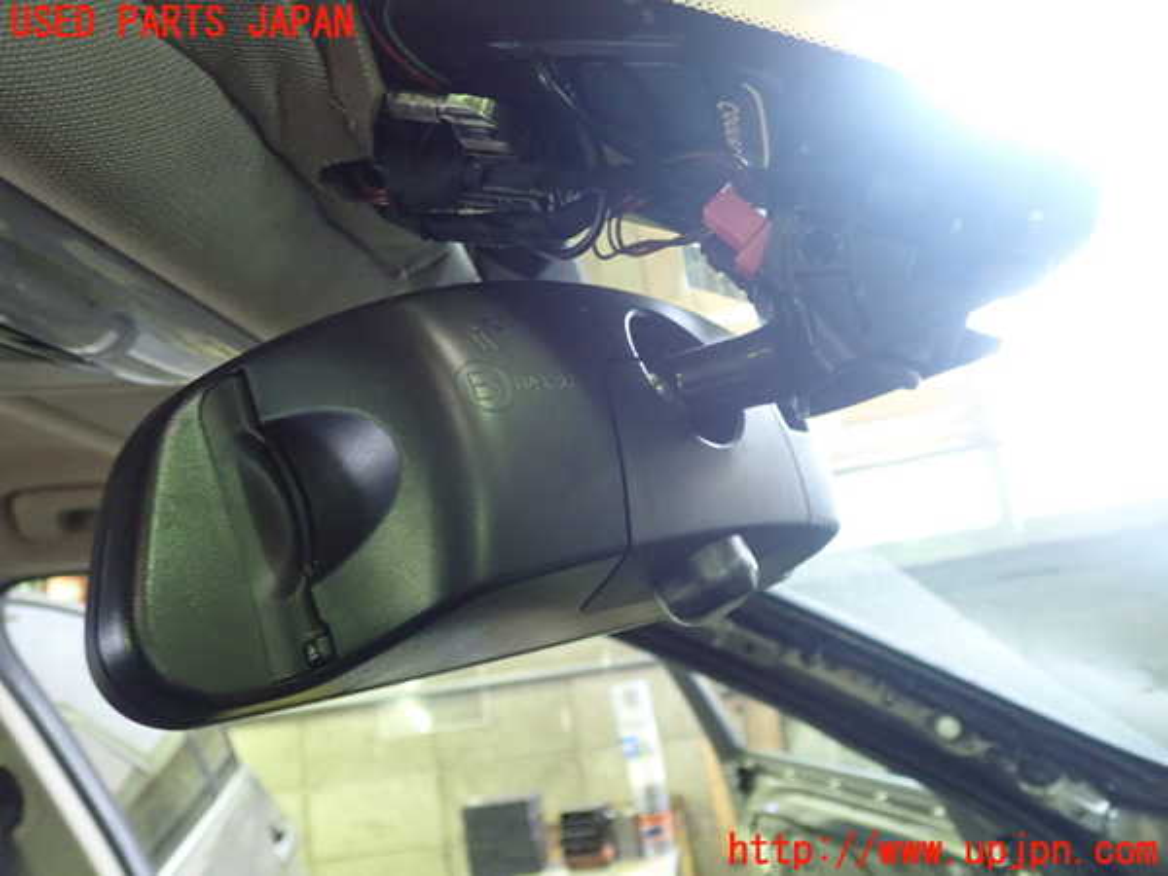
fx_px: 1012
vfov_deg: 46.8
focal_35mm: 30
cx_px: 584
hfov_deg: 60.0
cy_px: 438
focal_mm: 5.5
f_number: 2.3
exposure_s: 1/15
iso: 800
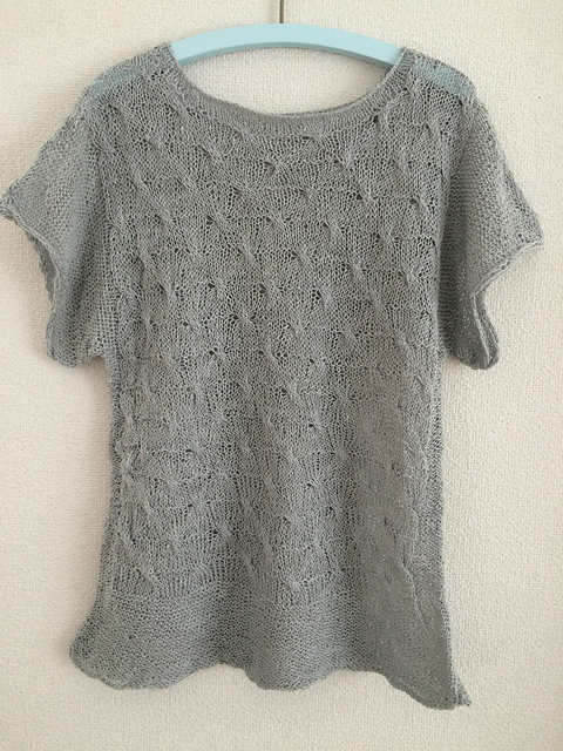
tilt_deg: -9.0
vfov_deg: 61.7
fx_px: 629
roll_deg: -0.7
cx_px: 282
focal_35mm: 29
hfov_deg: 48.2
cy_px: 376
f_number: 2.2
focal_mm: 4.15
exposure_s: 1/30
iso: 100
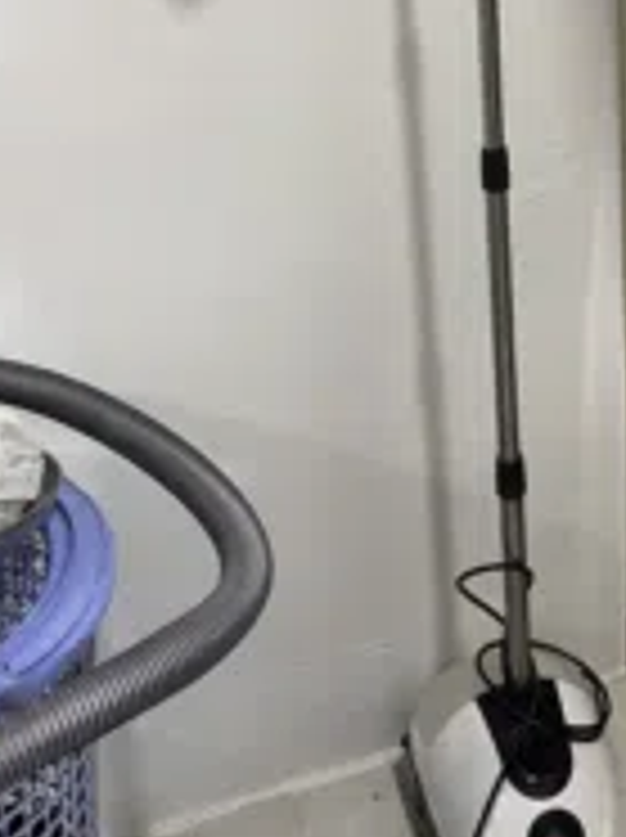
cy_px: 99
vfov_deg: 32.8
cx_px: 518
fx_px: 1353
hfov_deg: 25.5
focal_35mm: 56
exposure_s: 1/51
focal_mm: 5.1
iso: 500
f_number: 1.6
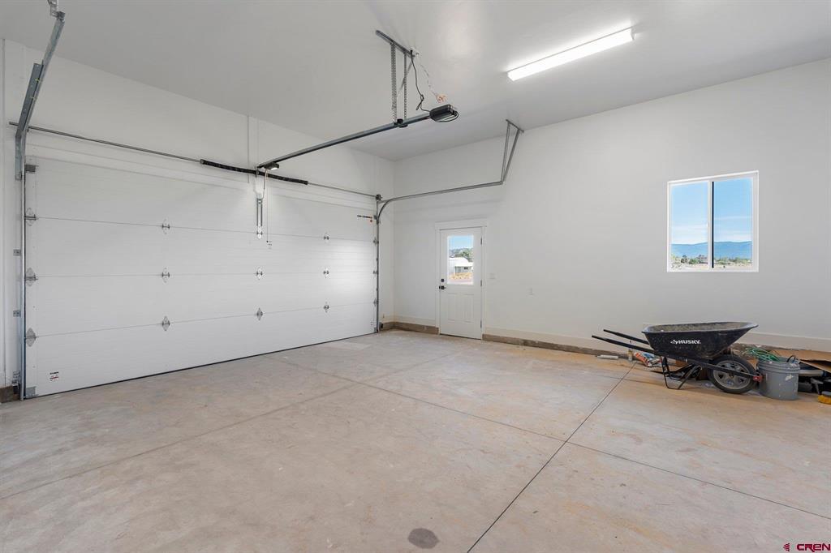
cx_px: 416
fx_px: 369
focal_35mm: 16
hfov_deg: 96.8
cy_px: 276
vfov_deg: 73.7
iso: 400
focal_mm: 16
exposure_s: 1/6
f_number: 8
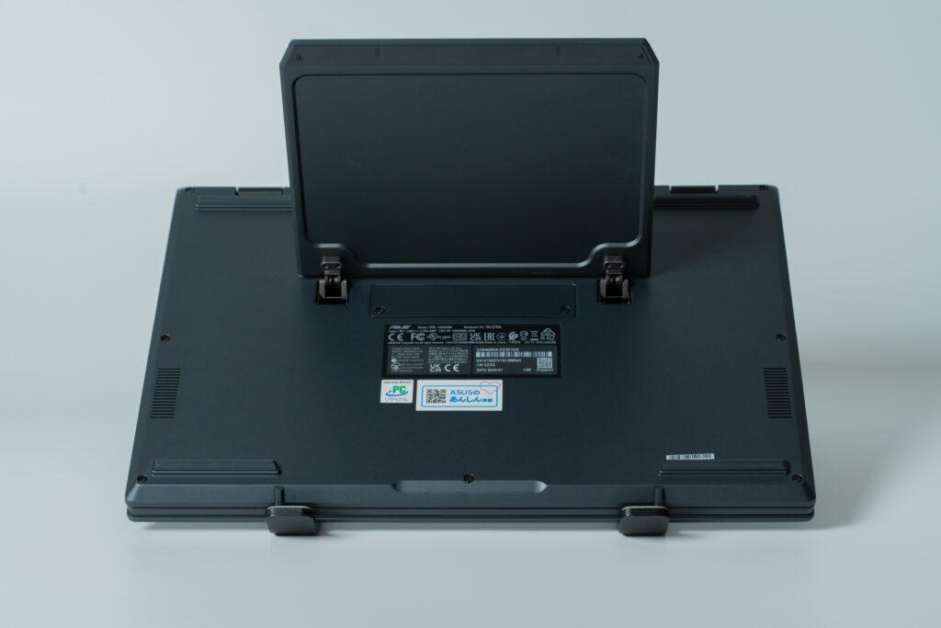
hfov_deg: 24.0
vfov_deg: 16.1
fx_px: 2213
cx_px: 470
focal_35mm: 85
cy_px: 314
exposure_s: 1/50
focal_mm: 84
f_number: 8
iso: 640
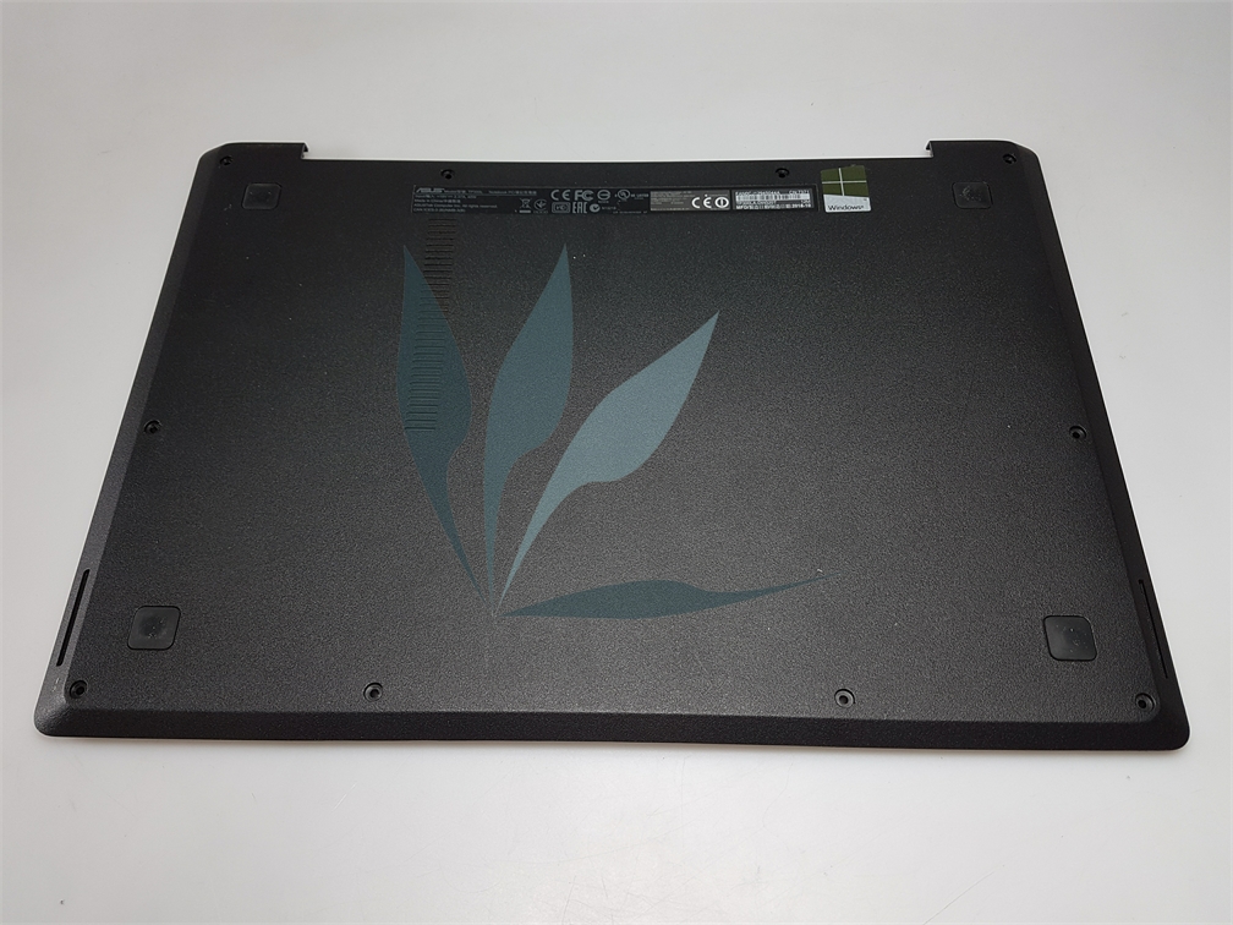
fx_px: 926
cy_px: 462
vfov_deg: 53.1
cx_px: 616
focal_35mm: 26
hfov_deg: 67.3
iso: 40
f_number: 1.7
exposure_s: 1/50
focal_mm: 4.2
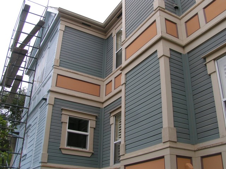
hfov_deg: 49.0
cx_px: 113
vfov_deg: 37.7
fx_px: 248
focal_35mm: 38
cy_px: 84
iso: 50
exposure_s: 1/125
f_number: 5.6
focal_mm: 5.8
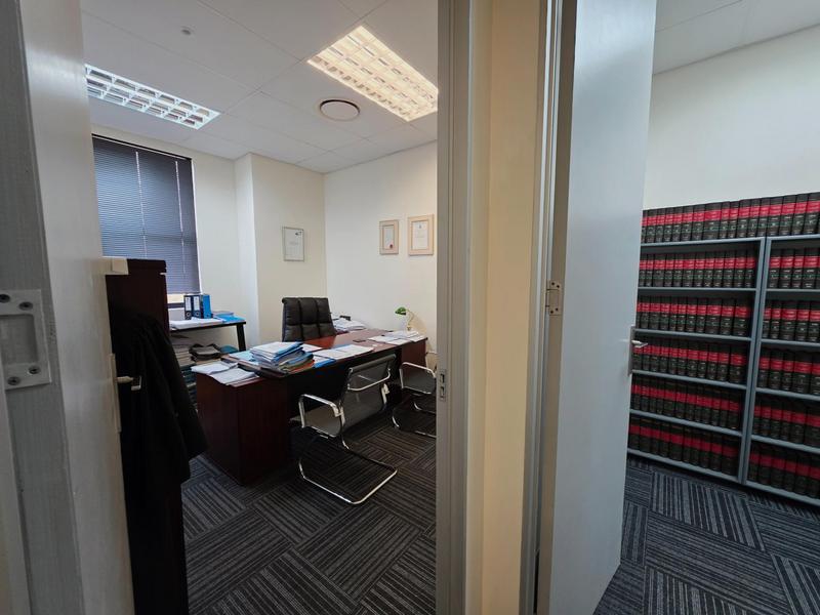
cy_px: 308
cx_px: 410
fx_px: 308
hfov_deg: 106.2
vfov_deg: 89.9
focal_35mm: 13
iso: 250
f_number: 1.9
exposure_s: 1/100
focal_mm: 2.2
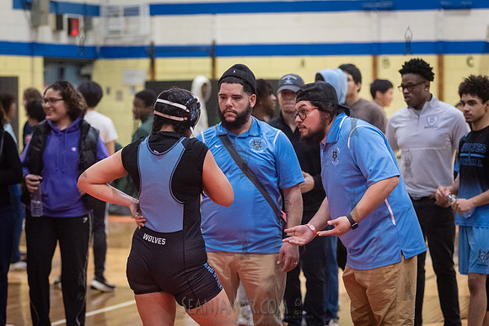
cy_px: 173
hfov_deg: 15.1
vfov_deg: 10.1
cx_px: 201
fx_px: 1841
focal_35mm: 136
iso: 8000
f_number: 3.2
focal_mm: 112
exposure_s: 1/500
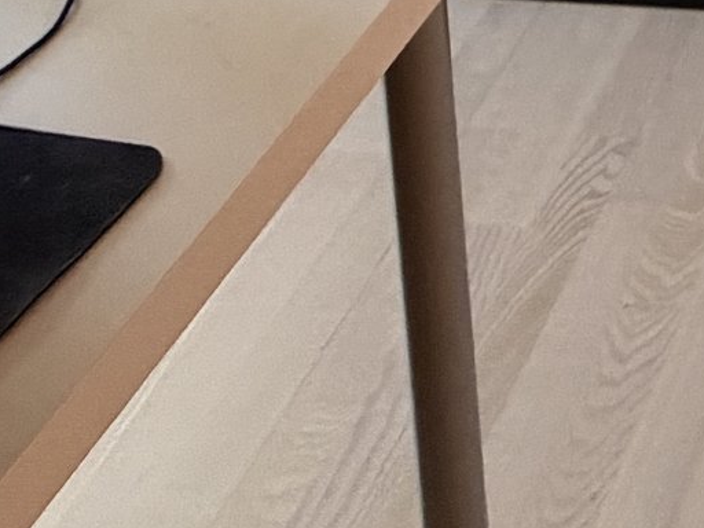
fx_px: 1668
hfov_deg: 19.2
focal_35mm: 82
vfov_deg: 12.5
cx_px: 1202
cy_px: -859
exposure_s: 1/101
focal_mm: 2.22
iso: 320
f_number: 2.2
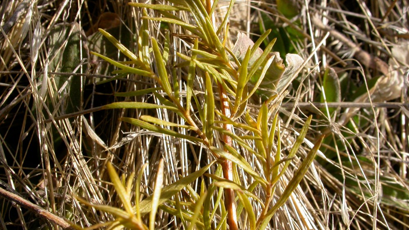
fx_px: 542
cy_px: 118
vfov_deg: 24.0
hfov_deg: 41.3
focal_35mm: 50
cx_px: 202
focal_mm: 9.5
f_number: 7.9
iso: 100
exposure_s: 1/204
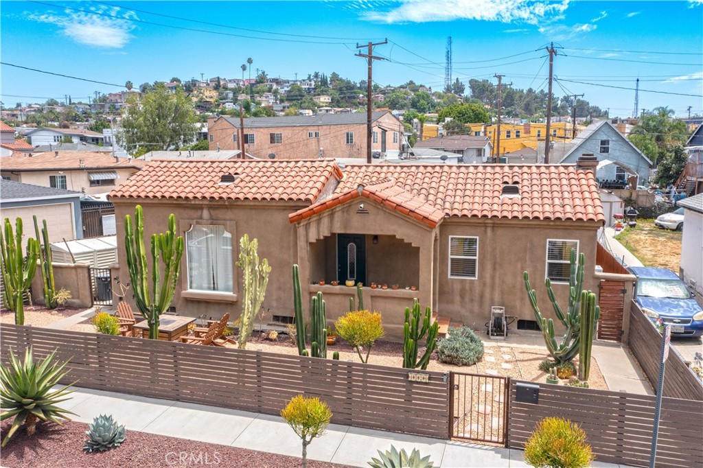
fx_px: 547
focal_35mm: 28
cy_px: 234
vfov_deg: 46.4
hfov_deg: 65.5
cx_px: 352
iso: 100
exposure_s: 1/400
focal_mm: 10.26
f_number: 5.6
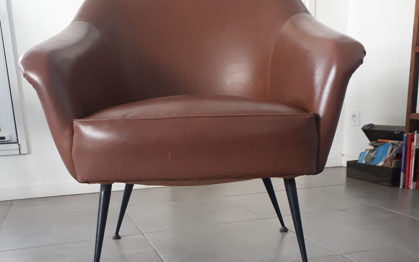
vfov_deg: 31.7
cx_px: 210
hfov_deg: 50.4
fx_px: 445
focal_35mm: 39
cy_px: 218
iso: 160
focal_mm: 3.6
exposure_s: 1/33
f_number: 1.9
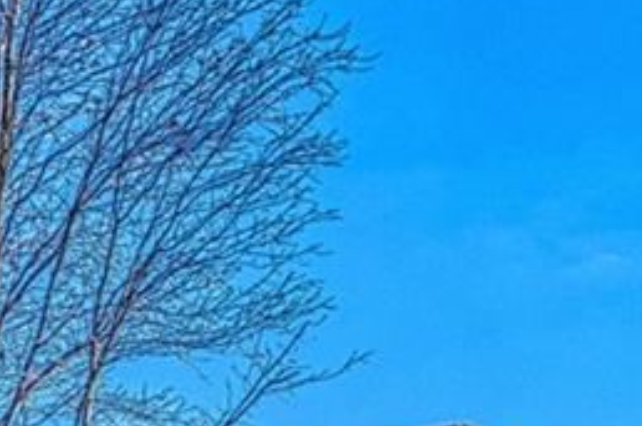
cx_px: 363
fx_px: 2545
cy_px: 658
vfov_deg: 9.3
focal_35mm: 143
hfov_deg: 14.4
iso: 100
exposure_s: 1/80
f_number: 13
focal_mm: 24
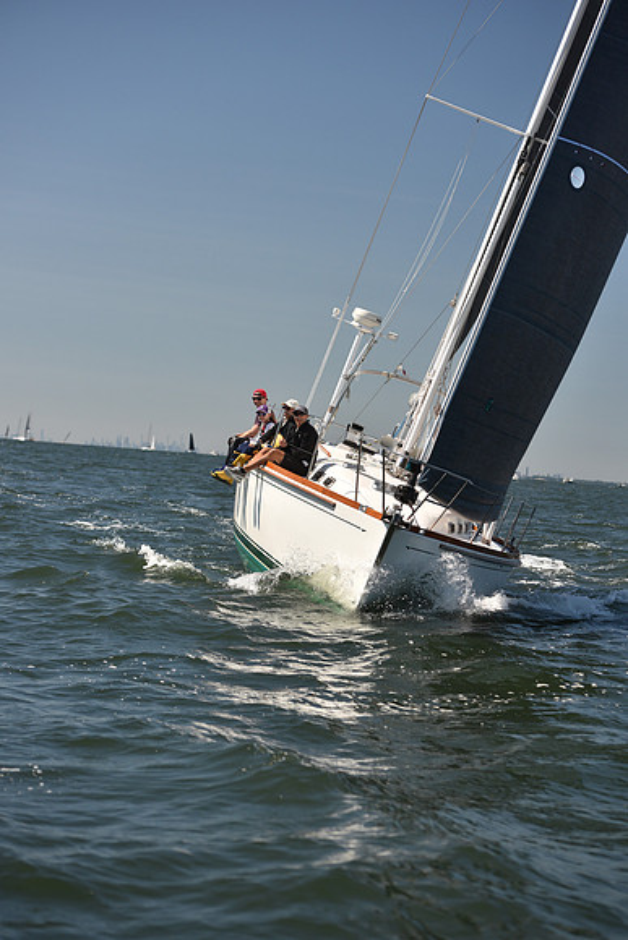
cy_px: 470
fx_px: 2223
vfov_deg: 23.9
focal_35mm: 85
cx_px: 314
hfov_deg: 16.1
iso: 250
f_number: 4
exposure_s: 1/1250
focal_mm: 85
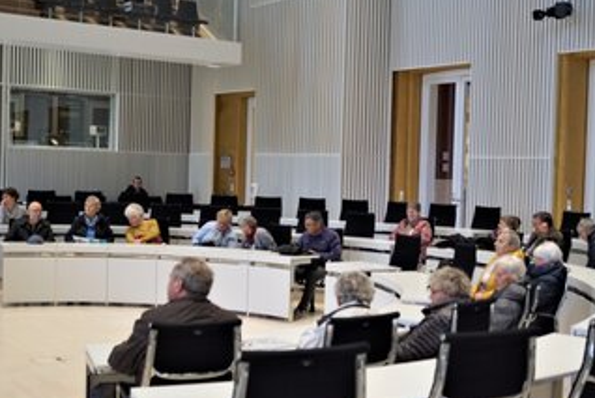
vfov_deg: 27.6
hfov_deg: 40.1
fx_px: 811
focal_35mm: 49
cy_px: 227
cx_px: 356
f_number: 4
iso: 800
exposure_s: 1/200
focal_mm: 26
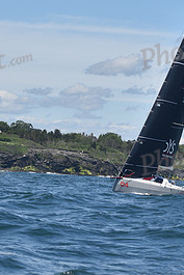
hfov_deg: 8.4
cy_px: 4
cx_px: 87
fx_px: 1256
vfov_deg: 12.4
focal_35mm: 164
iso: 200
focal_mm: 75
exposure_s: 1/1000
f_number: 5
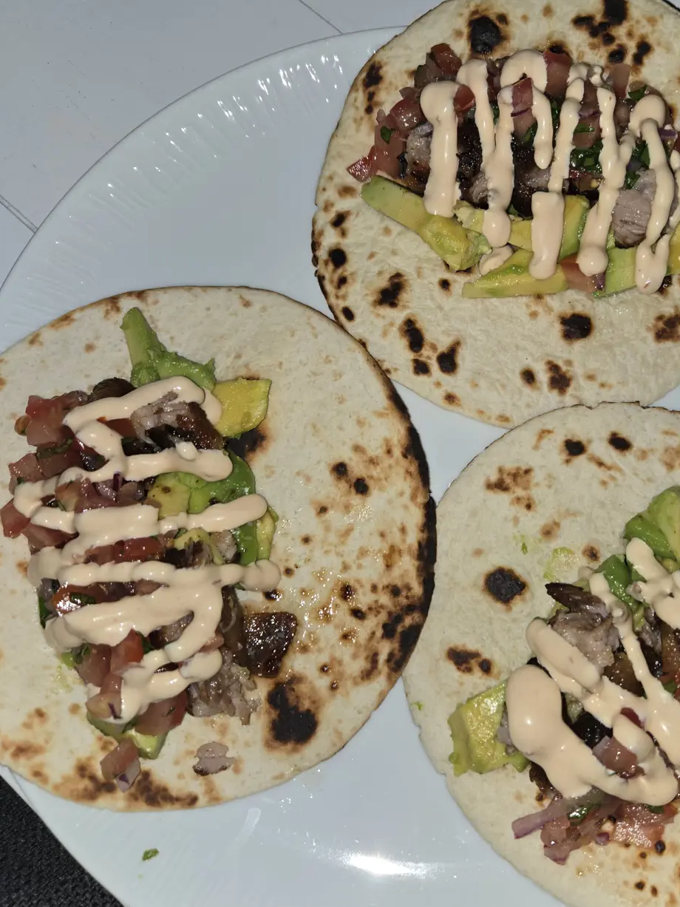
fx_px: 786
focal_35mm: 30
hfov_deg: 46.3
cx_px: 438
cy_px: 397
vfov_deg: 59.8
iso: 25
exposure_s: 1/123
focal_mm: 5.4
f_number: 1.8
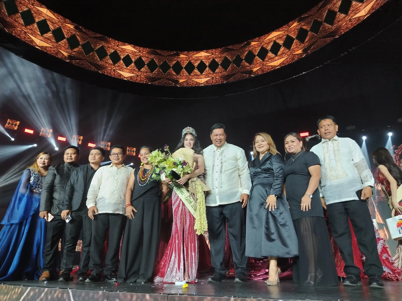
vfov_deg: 56.8
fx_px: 279
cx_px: 201
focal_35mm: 24
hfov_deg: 71.6
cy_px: 150
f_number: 1.75
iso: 272
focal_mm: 5.25
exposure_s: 1/120
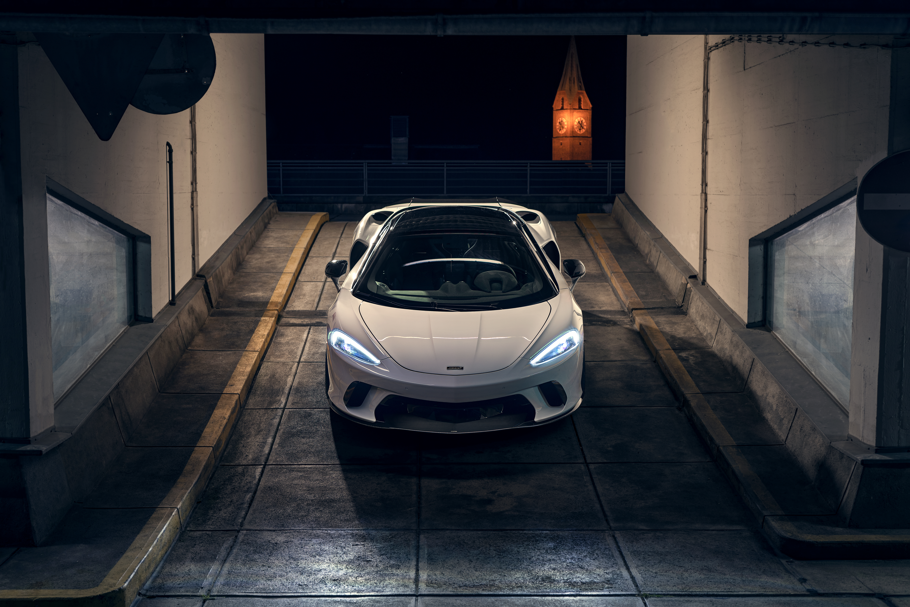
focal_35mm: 50
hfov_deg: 39.6
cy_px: 304
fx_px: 1264
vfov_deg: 27.0
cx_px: 455
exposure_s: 1.6
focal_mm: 50
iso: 200
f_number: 6.3
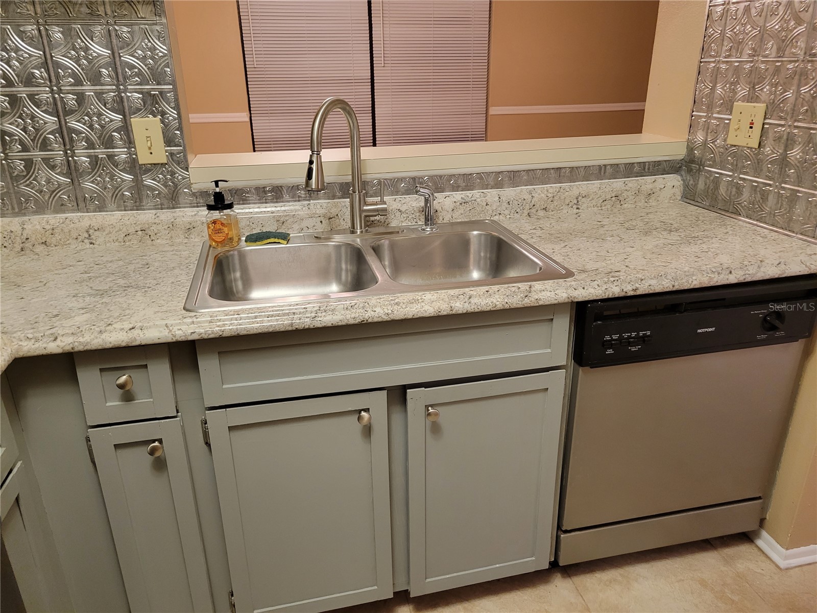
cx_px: 408
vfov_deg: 53.1
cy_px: 306
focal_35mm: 26
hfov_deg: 67.3
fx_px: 614
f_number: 1.8
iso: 320
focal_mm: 5.4
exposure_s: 1/40
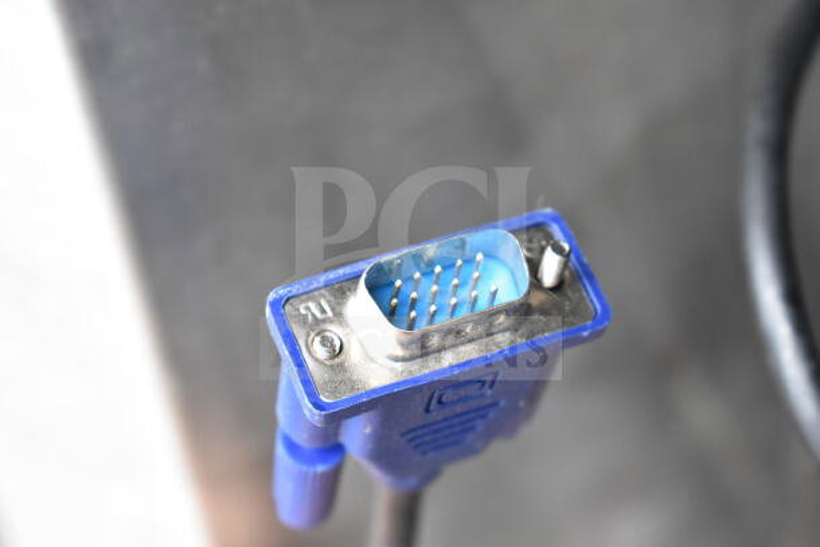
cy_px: 274
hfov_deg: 24.6
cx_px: 410
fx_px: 1879
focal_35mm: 82
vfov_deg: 16.6
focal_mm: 55
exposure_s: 1/160
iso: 1600
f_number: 6.3
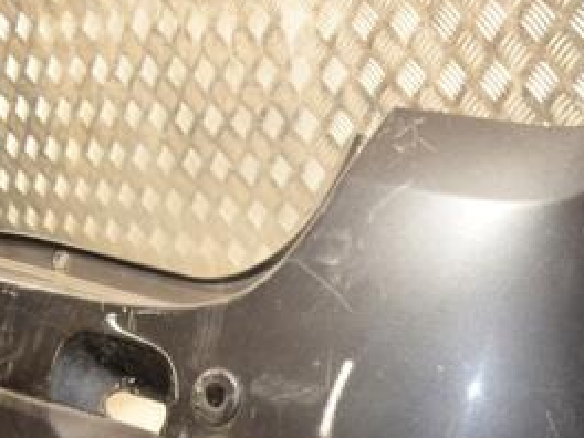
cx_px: 538
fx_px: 995
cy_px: 418
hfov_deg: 31.0
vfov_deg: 23.9
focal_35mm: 59
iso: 800
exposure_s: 1/100
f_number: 5
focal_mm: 18
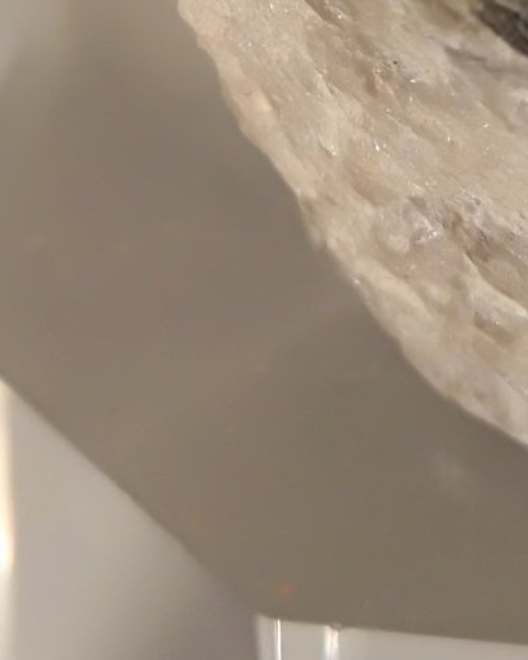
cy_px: -224
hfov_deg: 18.0
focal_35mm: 85
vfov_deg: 20.4
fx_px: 1661
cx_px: 369
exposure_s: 1/100
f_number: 2
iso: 104
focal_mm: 3.54
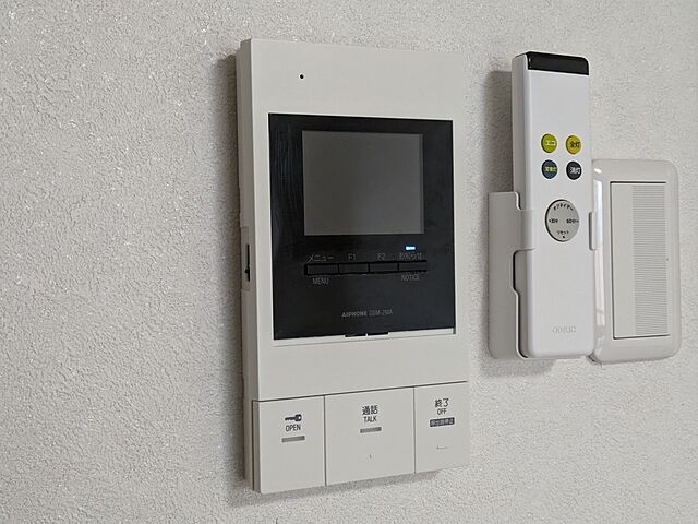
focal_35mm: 51
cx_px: 349
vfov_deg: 28.6
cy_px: 262
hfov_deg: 37.5
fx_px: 1028
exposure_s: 1/120
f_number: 1.89
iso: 395
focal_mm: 5.43
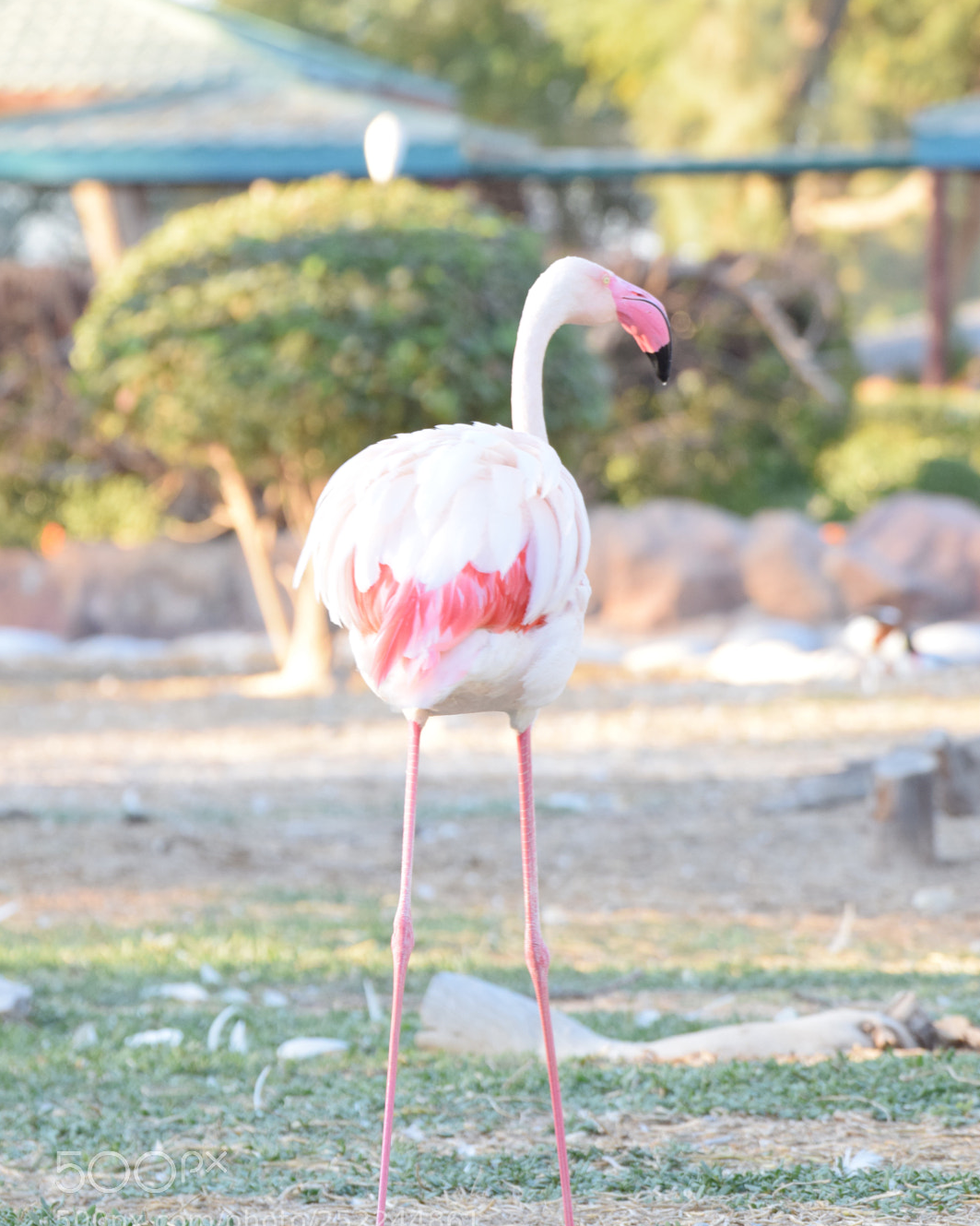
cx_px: 490
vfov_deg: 6.0
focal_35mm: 322
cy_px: 555
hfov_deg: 4.8
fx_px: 11676
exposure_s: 1/160
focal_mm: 190
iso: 800
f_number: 8
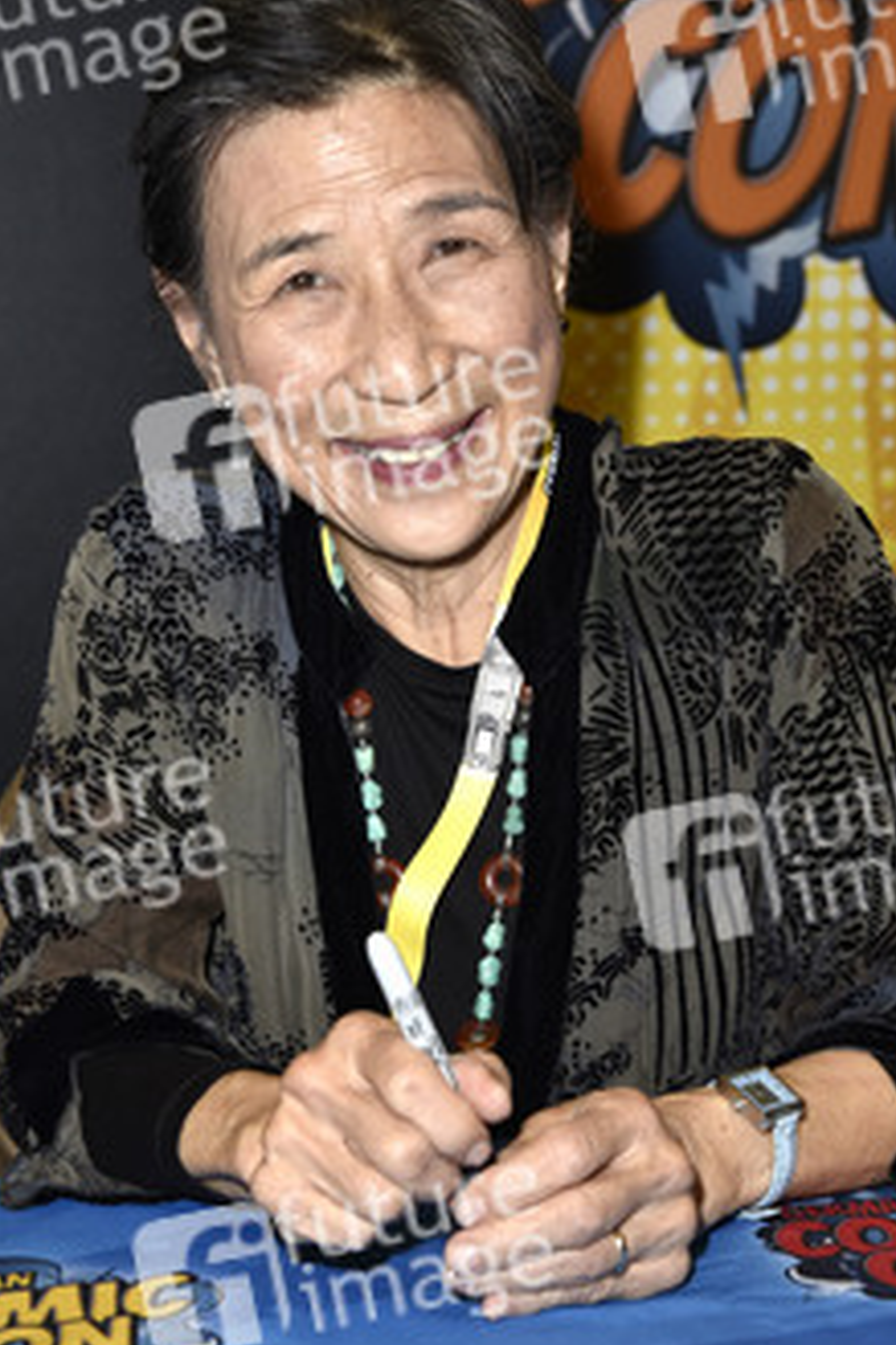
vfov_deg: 25.7
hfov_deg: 17.3
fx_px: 2952
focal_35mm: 79
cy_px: 650
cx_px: 462
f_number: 6.3
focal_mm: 65
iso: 560
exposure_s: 1/80
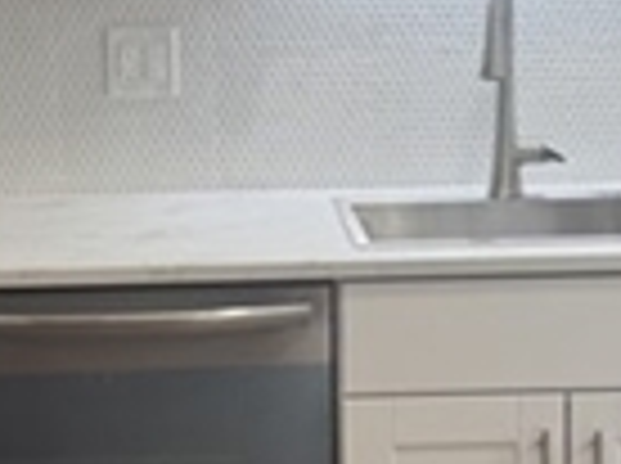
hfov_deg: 22.0
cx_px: 299
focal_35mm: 89
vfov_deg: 16.5
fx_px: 1594
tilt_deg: -8.4
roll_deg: +0.7
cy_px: 142
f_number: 1.78
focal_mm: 6.76
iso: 80
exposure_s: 1/120
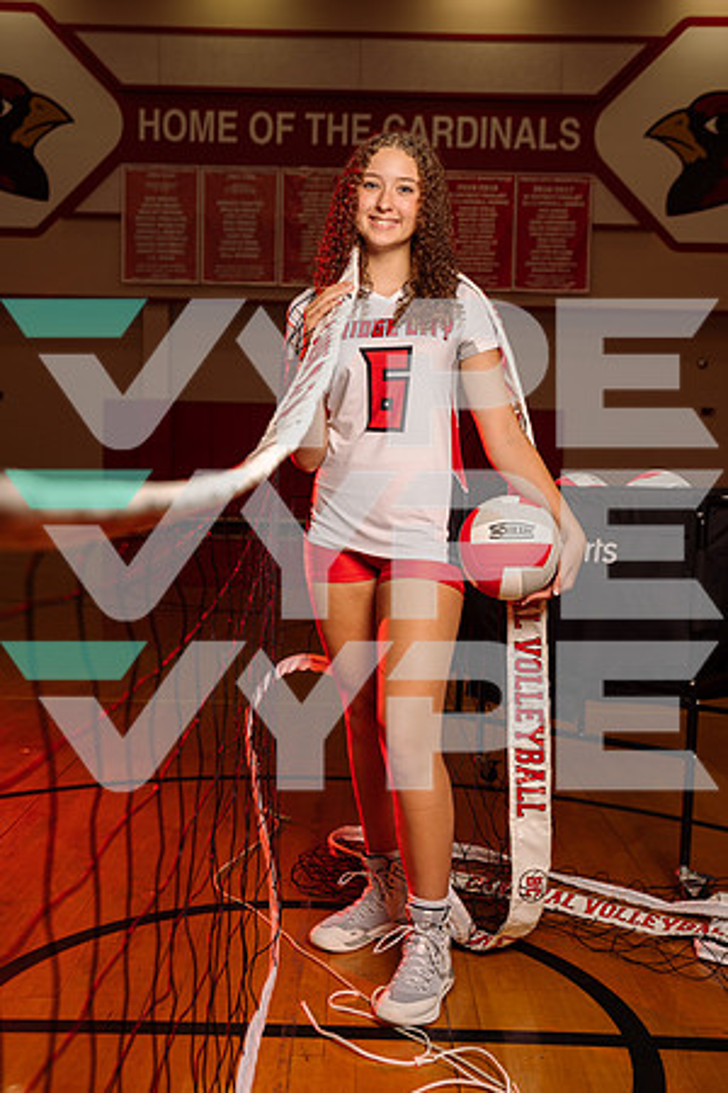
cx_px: 364
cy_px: 546
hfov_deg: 33.4
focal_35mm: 40
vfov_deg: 48.5
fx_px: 1213
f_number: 5
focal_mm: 40
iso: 100
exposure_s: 1/250
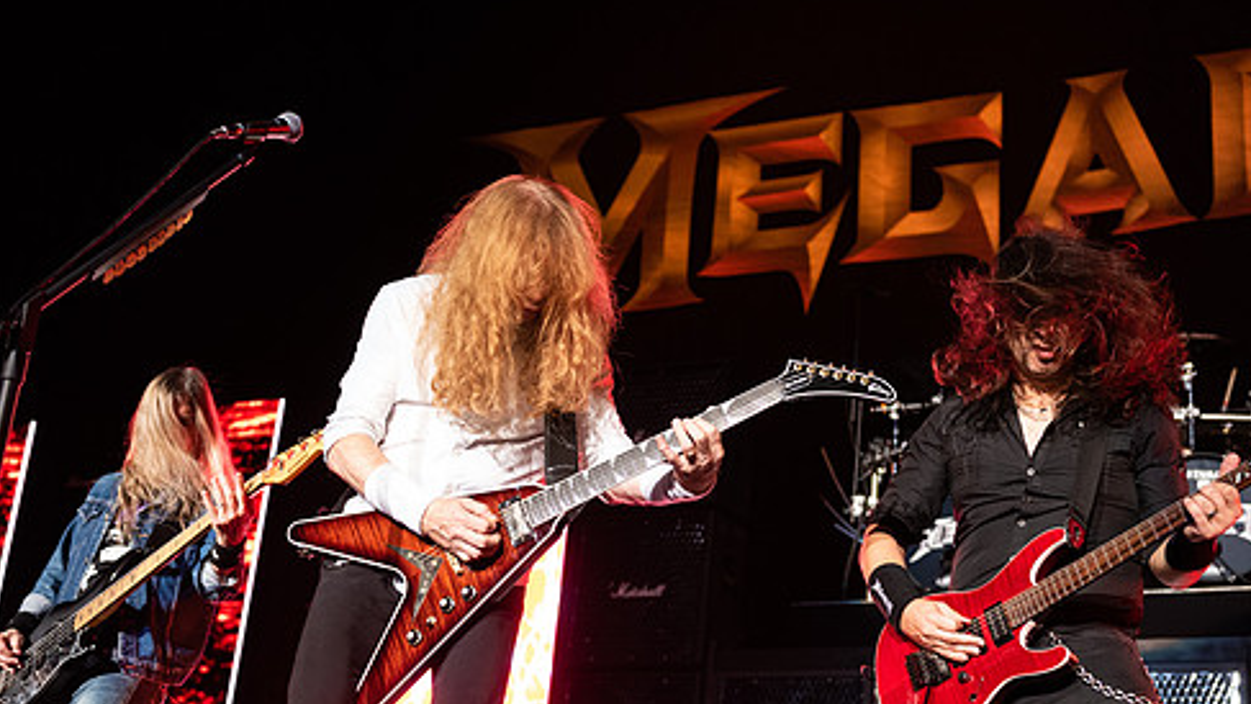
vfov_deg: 22.6
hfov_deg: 39.2
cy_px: 435
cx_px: 613
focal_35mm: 53
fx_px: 1758
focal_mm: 40
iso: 2000
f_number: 3.2
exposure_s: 1/400
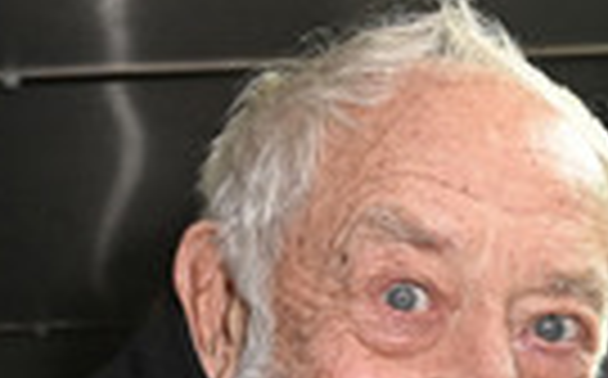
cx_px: 263
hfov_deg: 18.0
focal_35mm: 116
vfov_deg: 10.9
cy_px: 558
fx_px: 1920
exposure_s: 1/125
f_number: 6.3
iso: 3200
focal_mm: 34
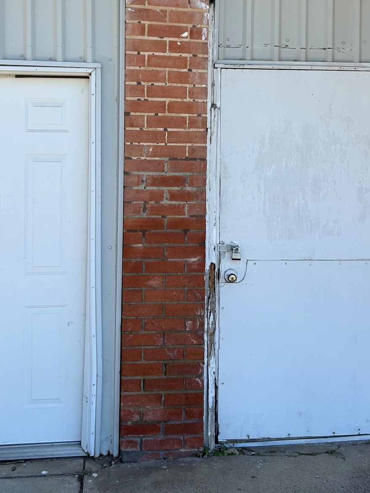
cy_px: 143
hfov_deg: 31.5
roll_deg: -0.4
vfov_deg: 40.4
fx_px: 656
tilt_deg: -0.7
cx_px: 194
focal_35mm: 46
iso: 50
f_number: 1.5
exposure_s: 1/1838
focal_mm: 5.7
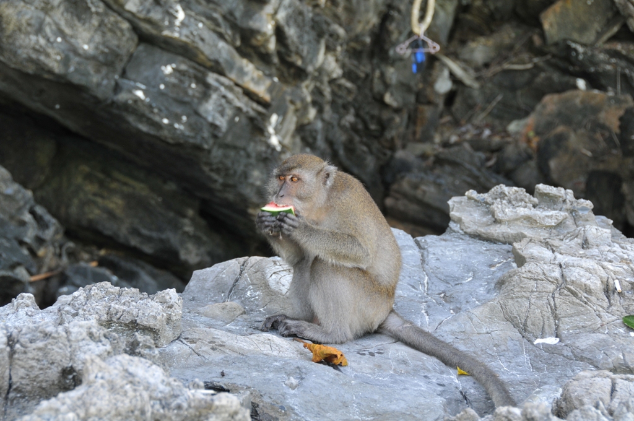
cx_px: 317
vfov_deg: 14.0
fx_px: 1715
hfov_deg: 20.9
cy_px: 210
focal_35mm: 98
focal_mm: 65
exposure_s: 1/125
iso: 400
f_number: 5.6
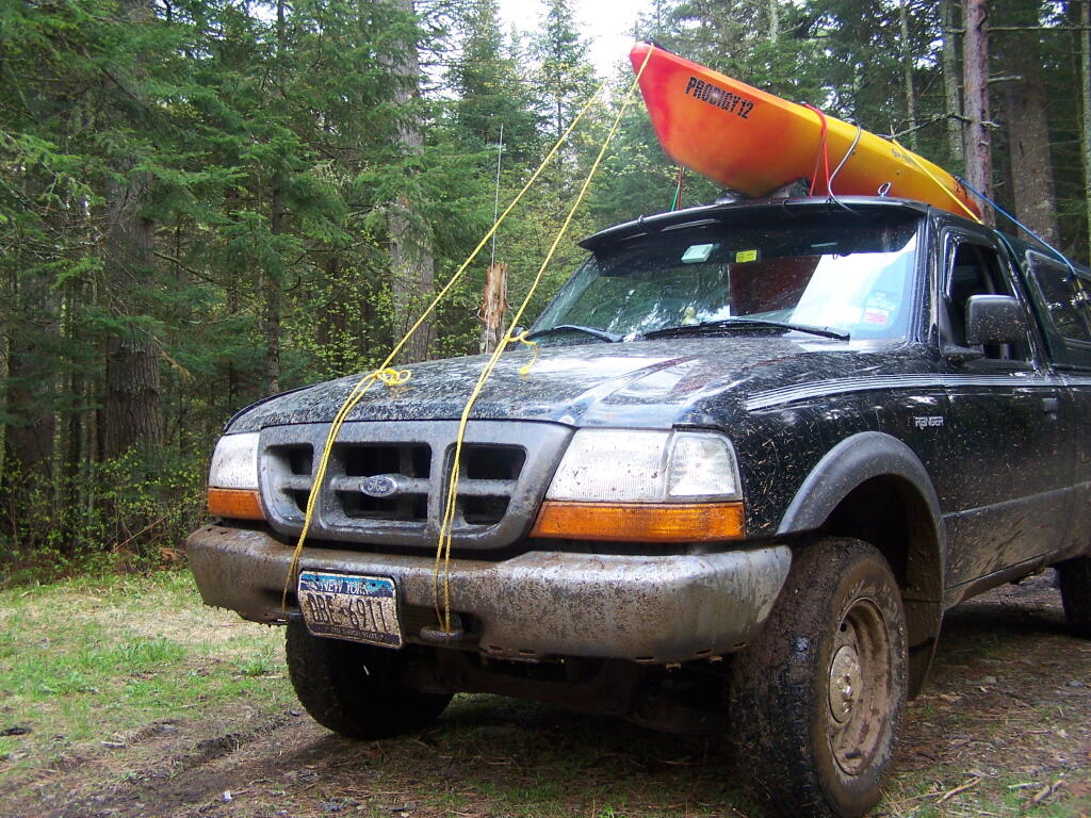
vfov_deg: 37.7
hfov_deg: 49.0
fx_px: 1198
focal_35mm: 38
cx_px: 546
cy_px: 409
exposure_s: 1/50
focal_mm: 6.3
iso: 80
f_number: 2.8
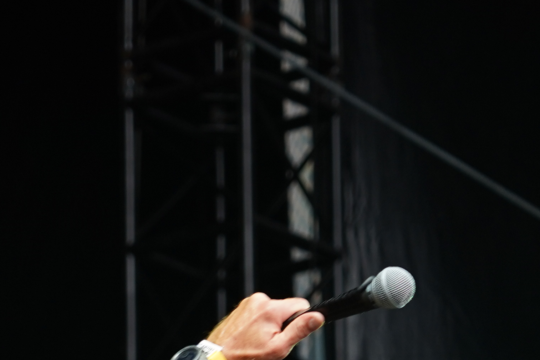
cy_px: 658
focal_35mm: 333
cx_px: 6
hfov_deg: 6.2
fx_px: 4994
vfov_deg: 4.1
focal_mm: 84
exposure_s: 1/100
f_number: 4
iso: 400
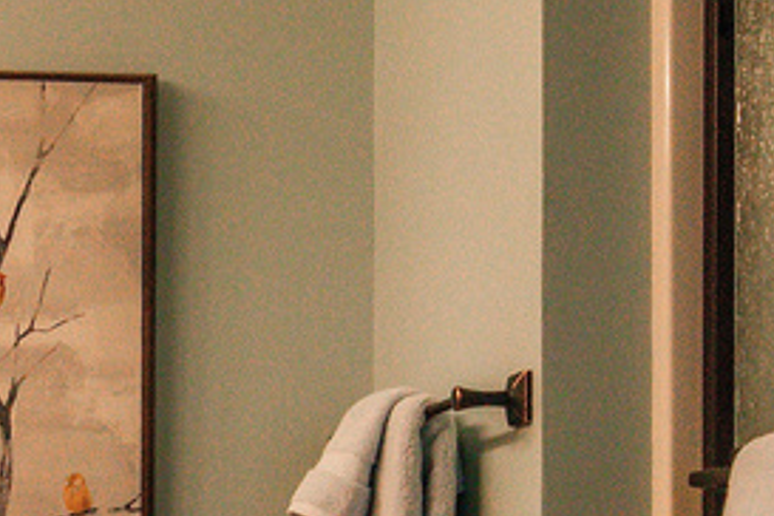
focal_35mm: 66
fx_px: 1419
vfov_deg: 19.7
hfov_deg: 28.7
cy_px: 576
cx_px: 14
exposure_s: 1/60
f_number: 13
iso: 4000
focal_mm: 15
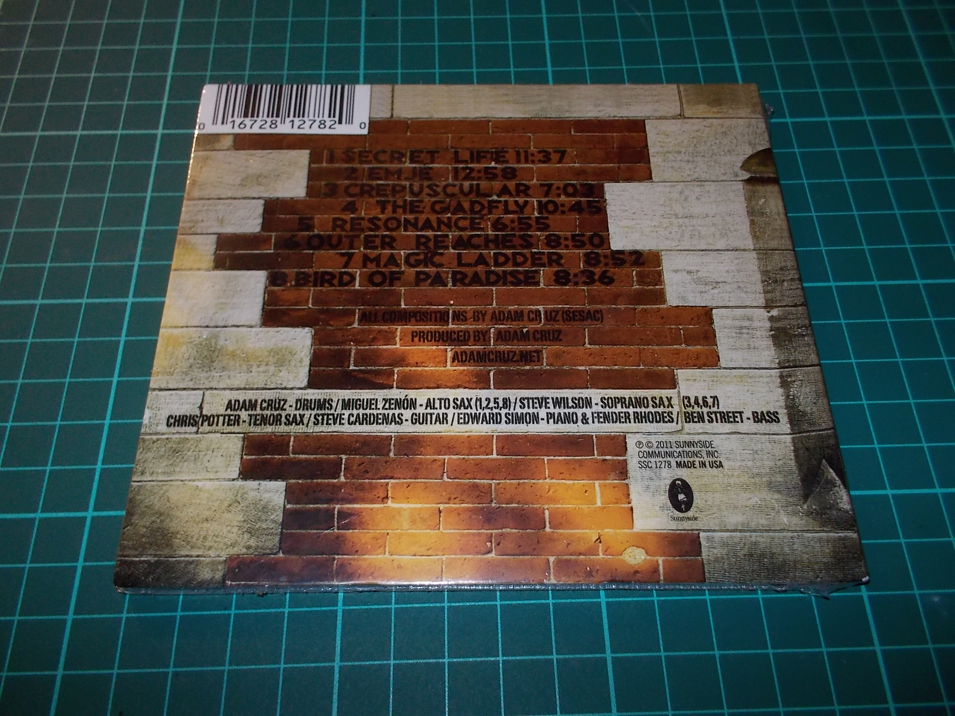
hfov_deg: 61.7
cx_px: 478
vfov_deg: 48.2
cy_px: 358
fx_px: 800
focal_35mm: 29
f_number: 3.3
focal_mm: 4.1
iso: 200
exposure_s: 1/30
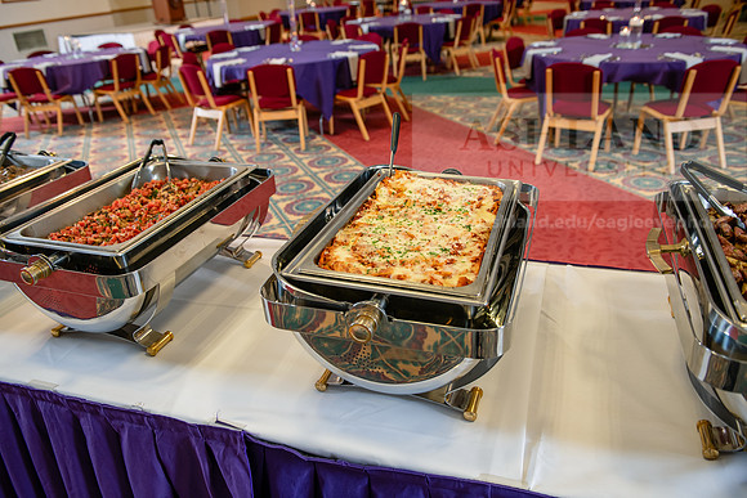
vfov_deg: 46.4
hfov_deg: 65.5
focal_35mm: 28
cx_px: 374
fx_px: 581
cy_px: 249
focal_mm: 28
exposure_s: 1/125
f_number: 3.5
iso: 500
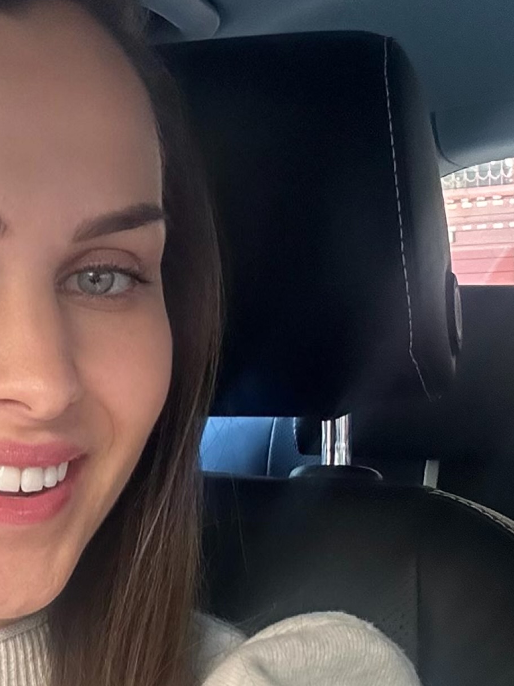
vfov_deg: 25.5
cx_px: -68
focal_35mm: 76
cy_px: 450
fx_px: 1505
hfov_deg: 18.6
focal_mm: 2.69
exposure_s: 1/60
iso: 160
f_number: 1.9
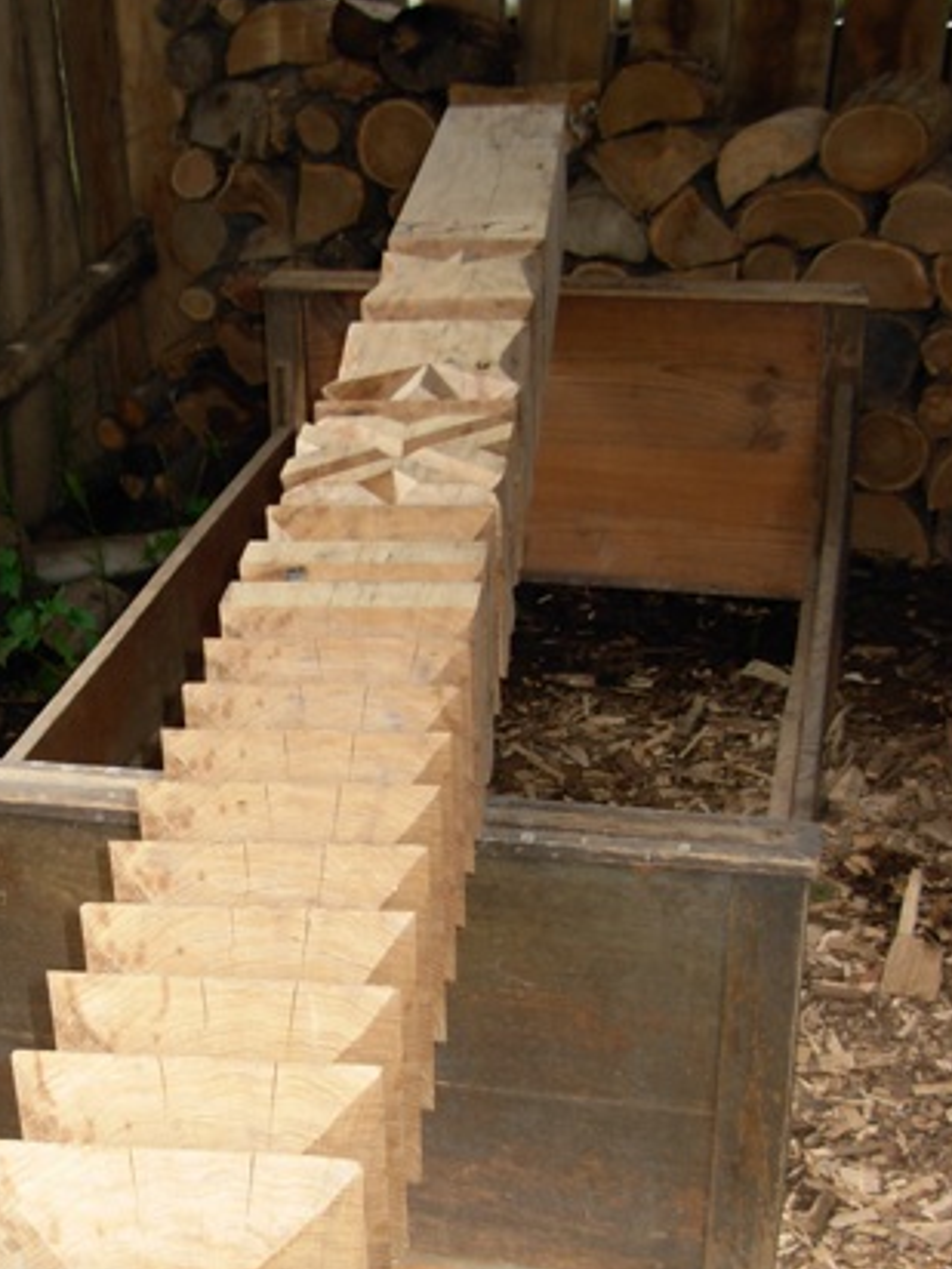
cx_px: 228
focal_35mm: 59
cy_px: 902
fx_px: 2163
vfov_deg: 32.3
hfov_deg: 24.5
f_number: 2.9
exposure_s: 1/22.6
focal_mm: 6.3
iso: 79
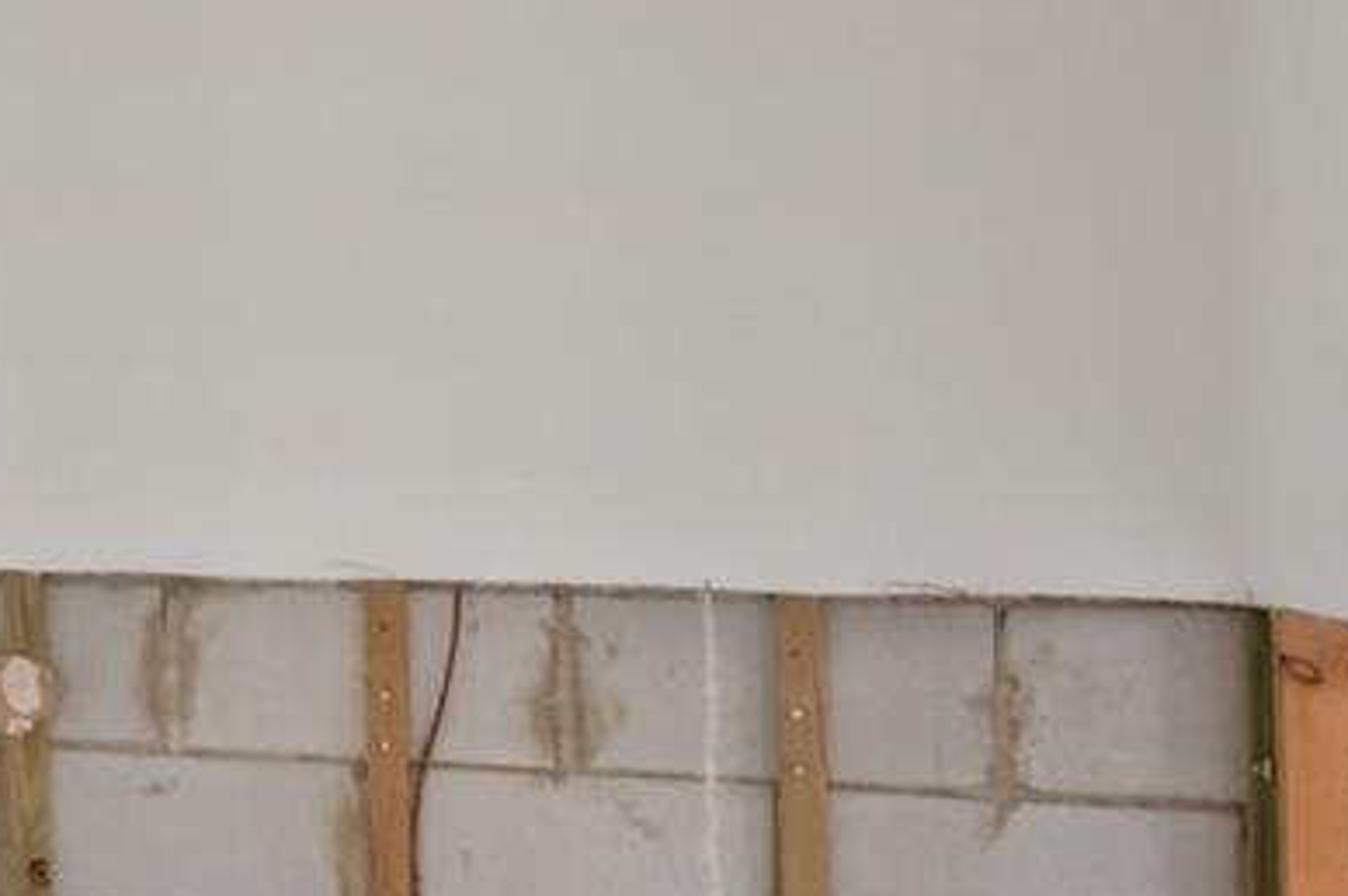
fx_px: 2469
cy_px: 483
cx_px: -855
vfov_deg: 20.6
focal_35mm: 66
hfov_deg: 22.6
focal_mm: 16
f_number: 8
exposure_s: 1/10
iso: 400
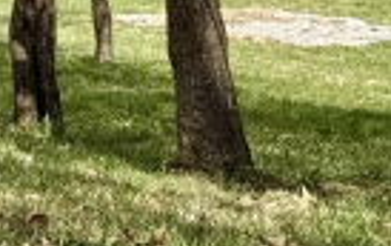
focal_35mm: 247
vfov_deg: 5.2
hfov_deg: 7.8
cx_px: -558
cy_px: -297
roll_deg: +2.9
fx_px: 2635
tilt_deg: +1.7
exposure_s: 1/4329
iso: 64
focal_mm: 6.76
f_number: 1.78
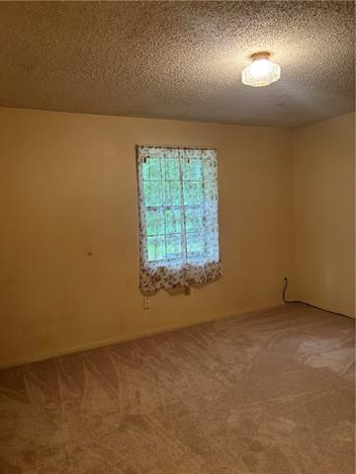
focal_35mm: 26
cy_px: 237
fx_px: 357
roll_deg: +1.0
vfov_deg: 67.3
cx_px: 178
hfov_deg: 53.1
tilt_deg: -6.9
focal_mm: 5.96
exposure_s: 1/60
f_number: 1.6
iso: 160
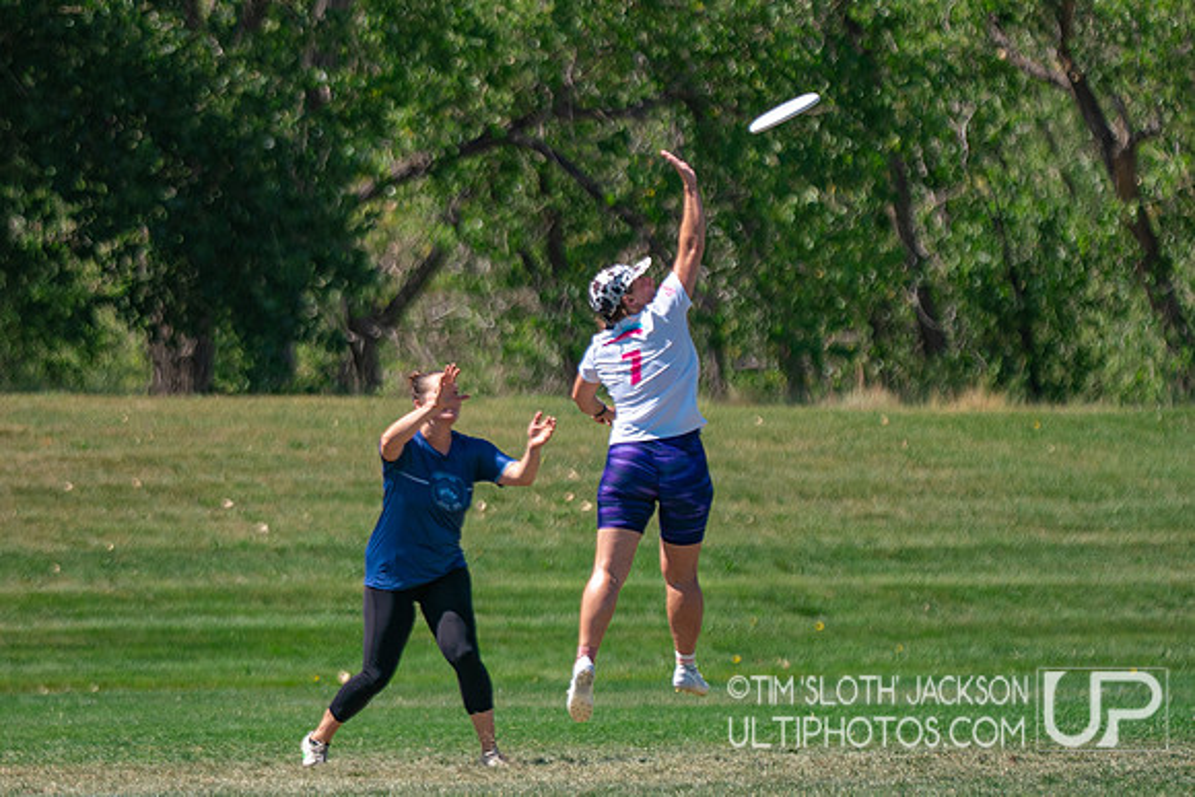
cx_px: 449
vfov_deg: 3.4
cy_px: 477
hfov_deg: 5.1
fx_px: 13446
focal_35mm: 405
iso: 200
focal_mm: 200
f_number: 2.8
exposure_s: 1/3200
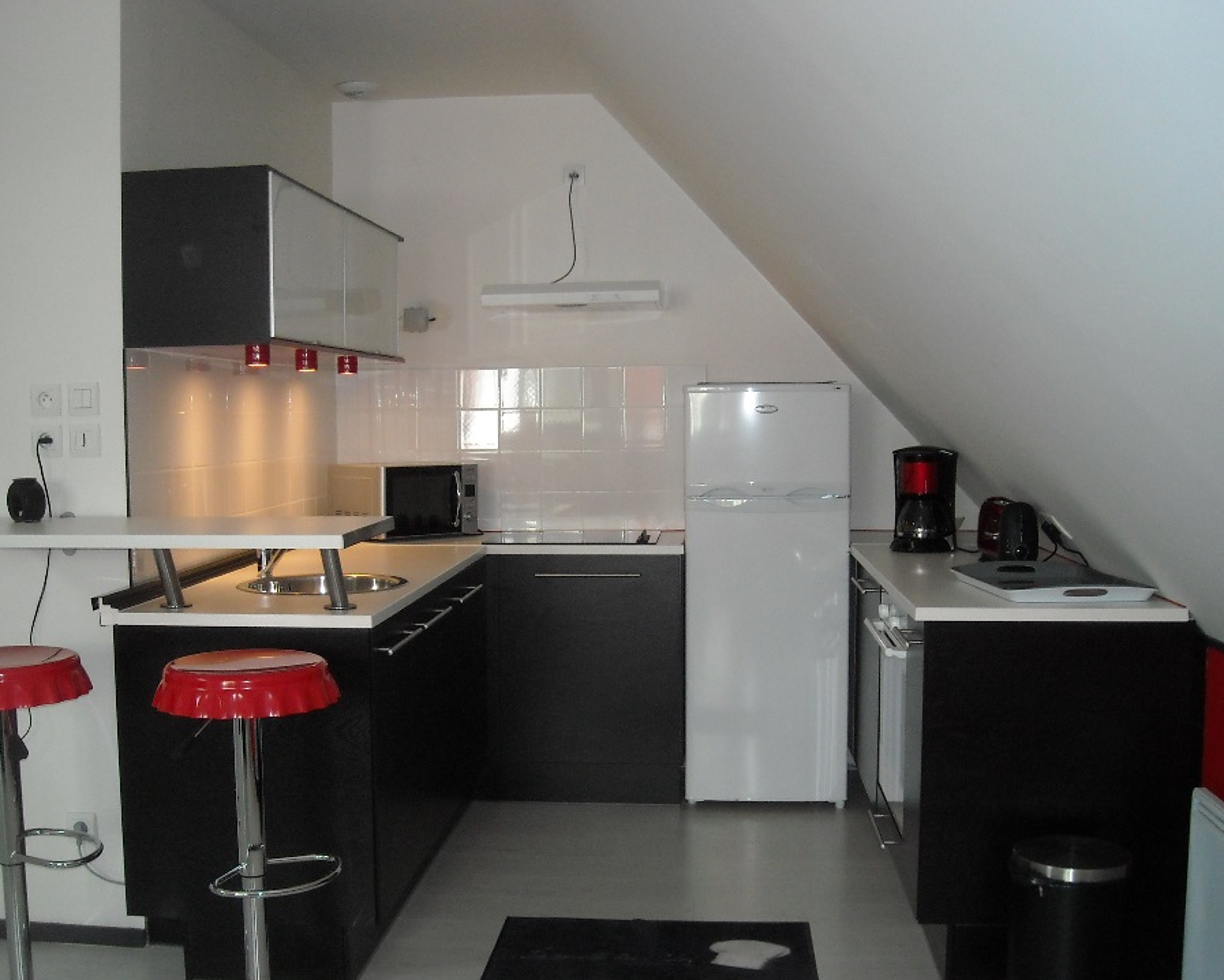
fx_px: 1413
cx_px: 531
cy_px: 519
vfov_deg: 38.2
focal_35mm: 39
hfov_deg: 46.7
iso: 200
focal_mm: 5.7
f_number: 2.8
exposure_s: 1/47
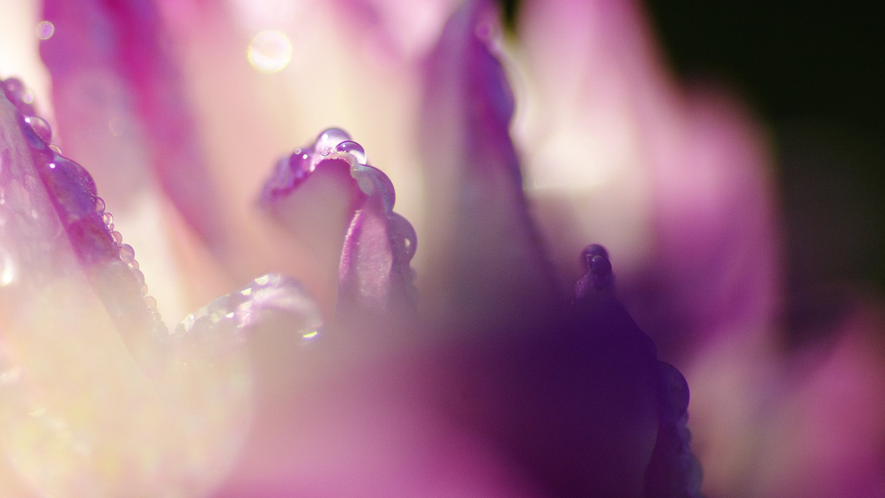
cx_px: 442
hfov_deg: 15.1
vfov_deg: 8.5
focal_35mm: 142
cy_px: 256
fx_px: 3333
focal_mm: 90
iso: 400
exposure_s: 1/320
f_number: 2.8
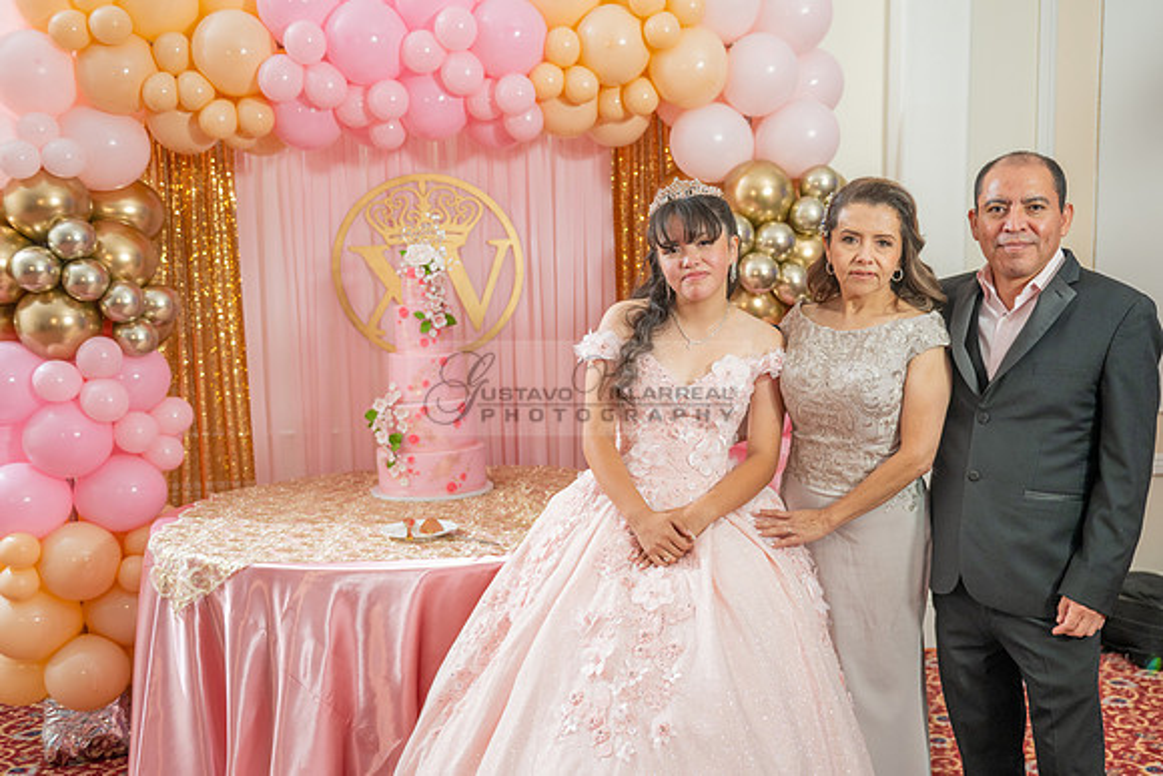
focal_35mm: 38
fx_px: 1225
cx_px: 680
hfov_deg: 50.5
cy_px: 442
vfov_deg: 35.1
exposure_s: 1/100
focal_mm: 32
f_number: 2.8
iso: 400
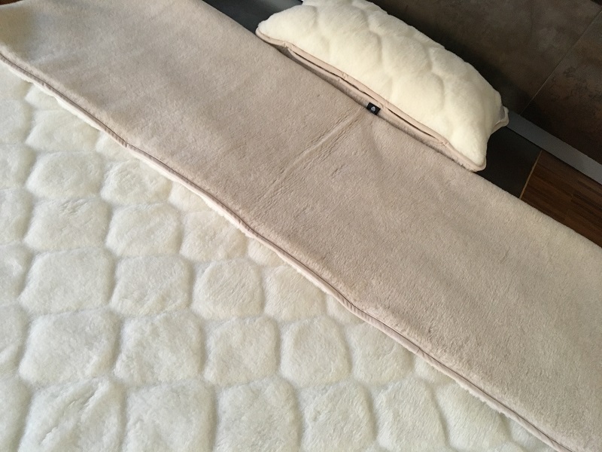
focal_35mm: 29
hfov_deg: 61.7
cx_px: 301
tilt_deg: -48.2
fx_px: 504
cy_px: 226
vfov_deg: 48.2
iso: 160
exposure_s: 1/33
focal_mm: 4.15
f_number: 2.2
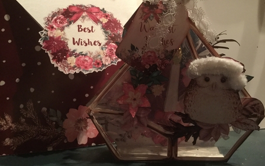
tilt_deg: -12.9
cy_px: 68
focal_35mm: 33
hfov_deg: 58.1
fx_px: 238
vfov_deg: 38.2
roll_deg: -0.5
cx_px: 132
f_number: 2.4
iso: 400
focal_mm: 3.3
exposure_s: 1/17
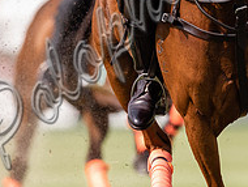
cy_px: -1
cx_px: 170
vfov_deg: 0.9
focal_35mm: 1624
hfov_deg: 1.2
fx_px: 11650
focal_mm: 500
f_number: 4
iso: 320
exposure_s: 1/2000
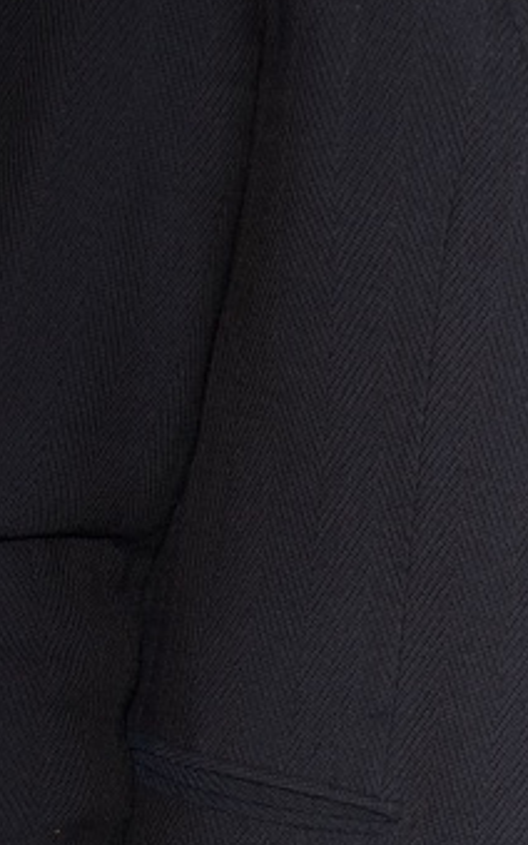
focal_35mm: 222
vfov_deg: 9.2
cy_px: 1319
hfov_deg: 5.7
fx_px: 5109
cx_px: 1310
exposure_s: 1/160
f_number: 6.3
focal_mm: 30
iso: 160
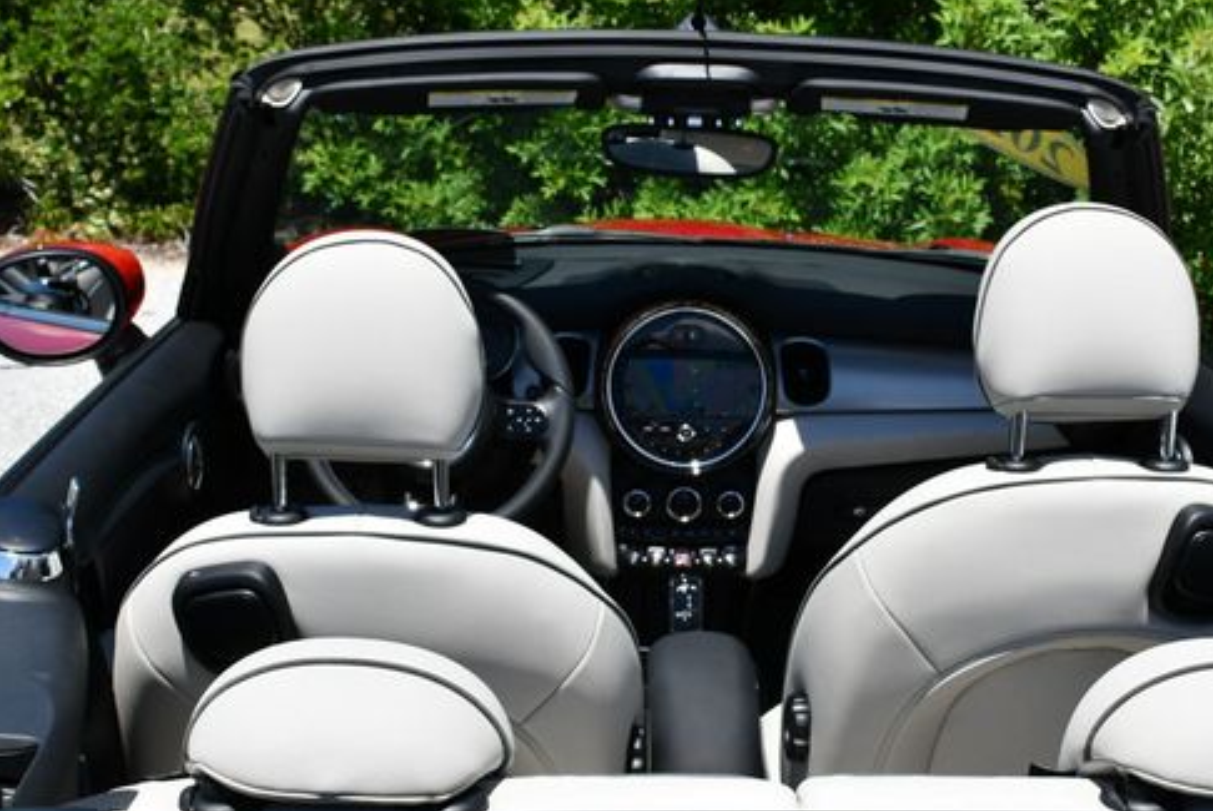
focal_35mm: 58
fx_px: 1956
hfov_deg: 34.4
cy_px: 424
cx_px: 714
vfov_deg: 23.4
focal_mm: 22
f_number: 8
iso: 100
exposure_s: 1/250
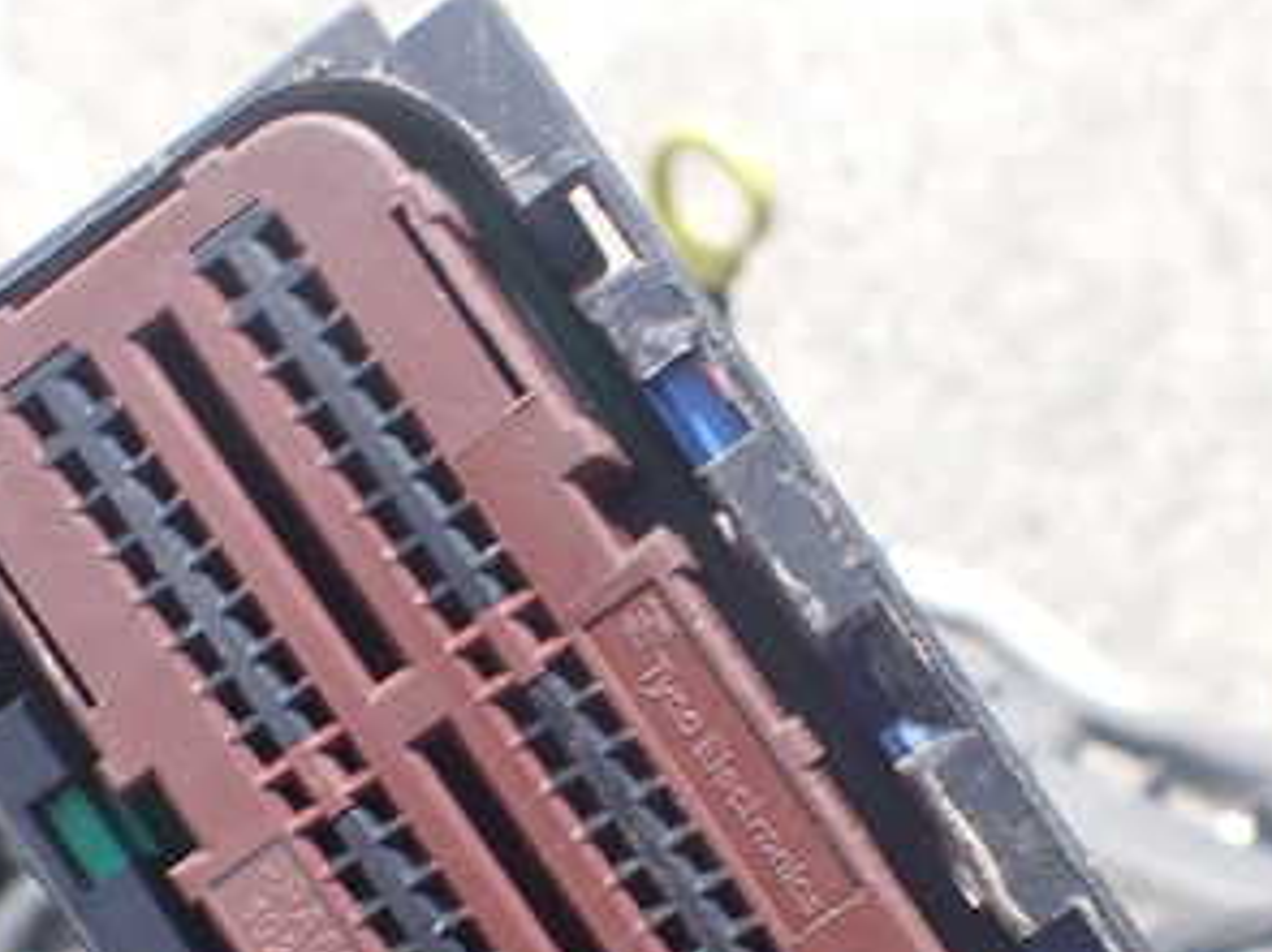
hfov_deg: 31.7
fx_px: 2241
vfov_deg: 23.4
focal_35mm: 61
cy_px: 849
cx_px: 690
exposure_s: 1/400
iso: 100
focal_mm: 5.4
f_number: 3.2
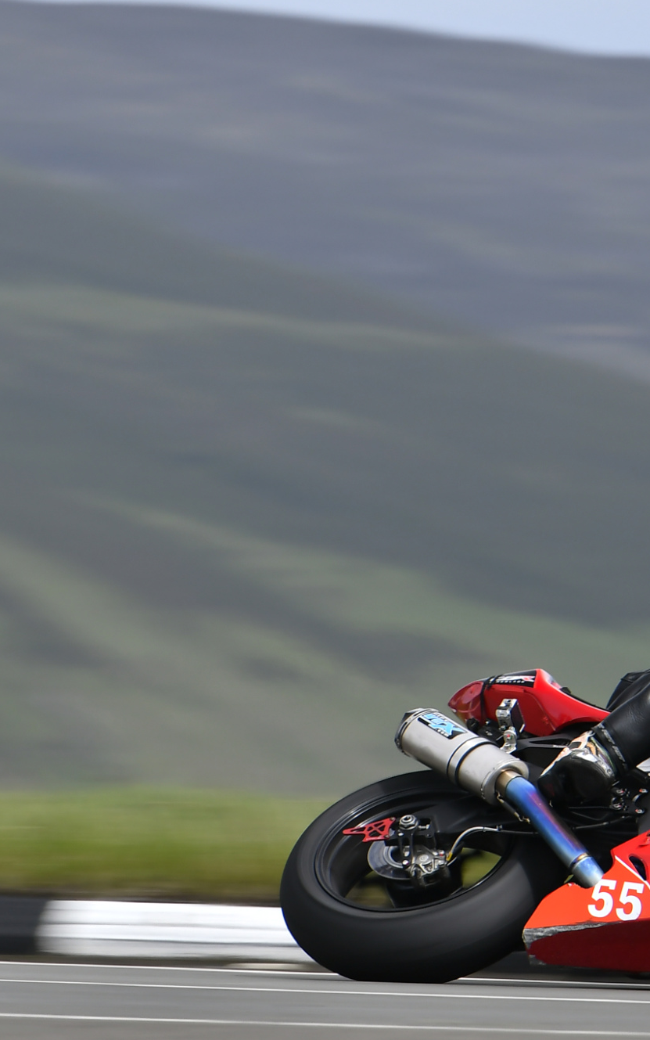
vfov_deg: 4.6
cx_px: 778
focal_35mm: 460
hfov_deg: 2.9
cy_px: 519
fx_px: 13034
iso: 180
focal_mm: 200
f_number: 6.3
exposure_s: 1/250
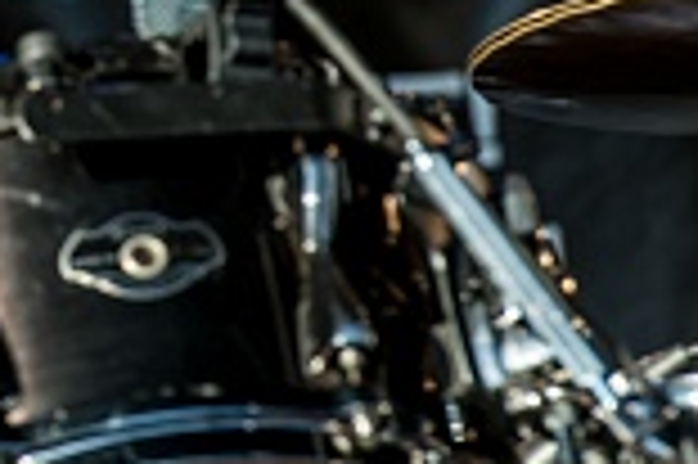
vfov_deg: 1.5
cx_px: -338
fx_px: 18051
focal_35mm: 932
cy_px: -106
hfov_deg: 2.2
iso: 100
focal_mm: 200
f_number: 5.6
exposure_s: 1/125
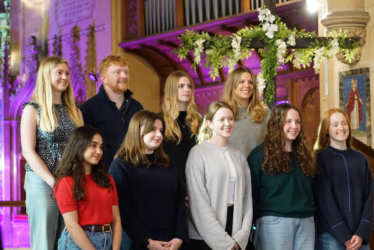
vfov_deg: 13.0
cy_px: 125
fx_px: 1091
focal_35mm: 105
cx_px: 187
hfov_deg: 19.5
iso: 6400
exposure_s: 1/160
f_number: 4
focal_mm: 70
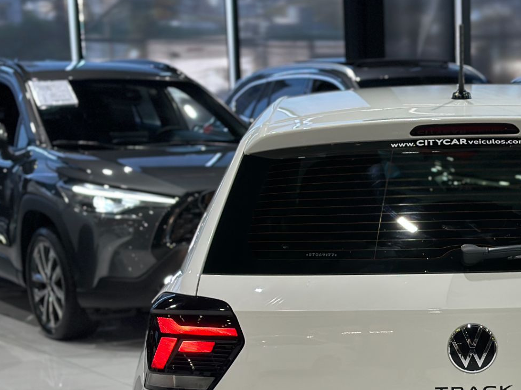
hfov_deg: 20.5
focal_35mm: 94
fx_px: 1415
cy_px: 353
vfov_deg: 15.5
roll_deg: +0.4
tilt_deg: -11.5
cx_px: 465
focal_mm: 6.86
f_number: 1.78
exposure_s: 1/120
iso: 125
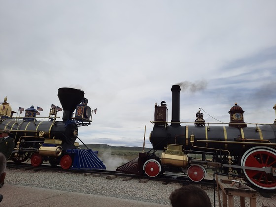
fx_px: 199
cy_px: 104
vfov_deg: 54.9
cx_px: 138
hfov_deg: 69.4
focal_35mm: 25
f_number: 2
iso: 40
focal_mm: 4.6
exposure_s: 1/2326
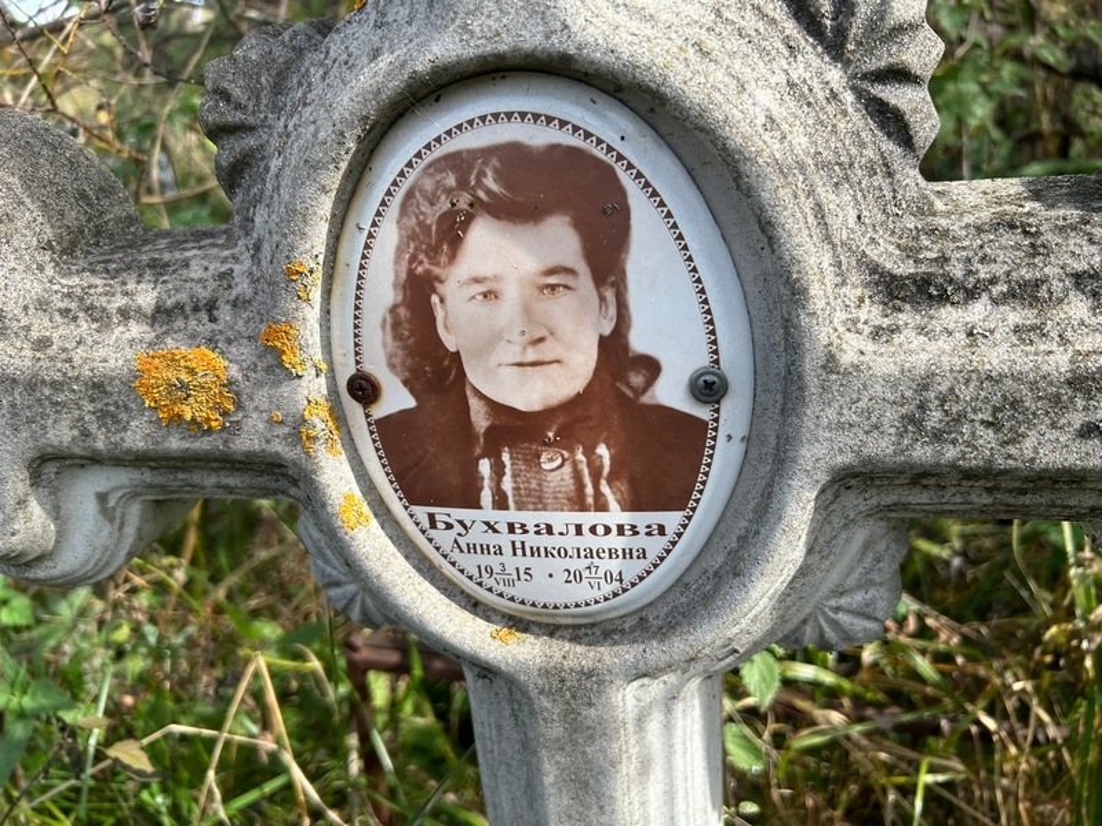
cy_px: 413
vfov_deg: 53.1
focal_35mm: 26
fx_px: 828
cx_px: 551
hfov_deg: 67.3
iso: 50
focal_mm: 5.7
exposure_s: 1/1159
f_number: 1.5
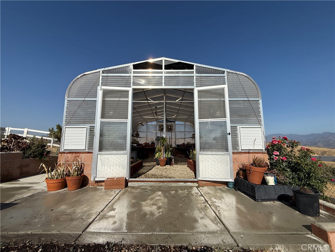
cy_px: 126
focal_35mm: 14
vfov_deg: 85.7
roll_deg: +0.7
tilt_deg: +8.1
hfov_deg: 102.1
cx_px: 168
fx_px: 135
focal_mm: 2.22
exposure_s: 1/6173
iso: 50
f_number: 2.2
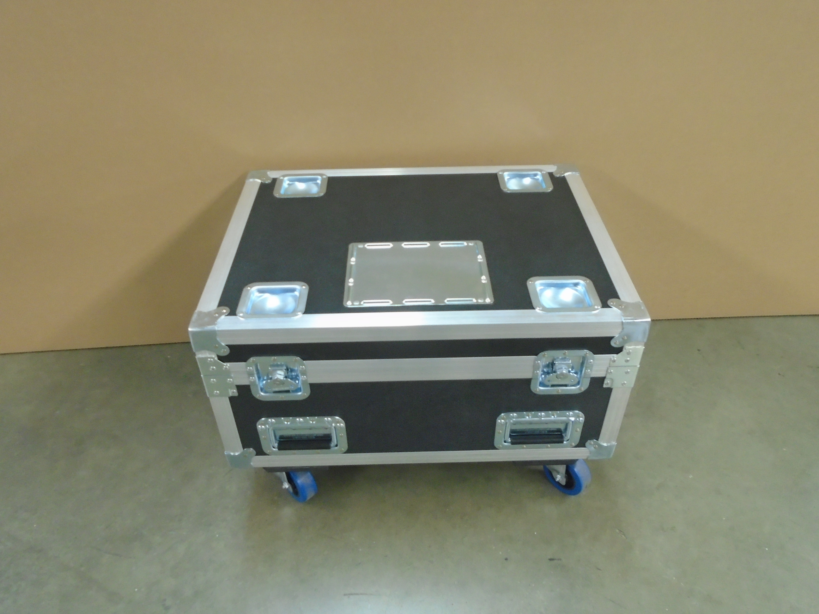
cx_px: 410
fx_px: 615
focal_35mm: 26
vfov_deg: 53.1
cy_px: 307
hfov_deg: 67.3
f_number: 3.2
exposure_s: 1/10
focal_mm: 4.6
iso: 400
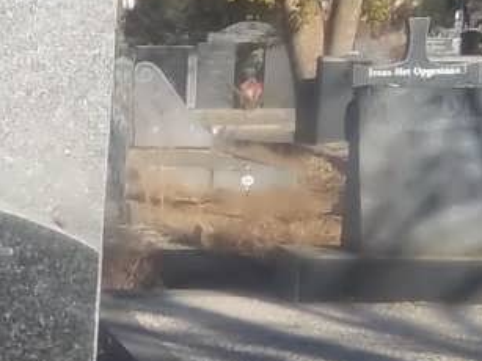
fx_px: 1740
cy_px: 463
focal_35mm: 125
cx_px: -201
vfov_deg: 11.5
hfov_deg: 14.8
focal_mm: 5.7
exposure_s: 1/320
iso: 80
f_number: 5.5
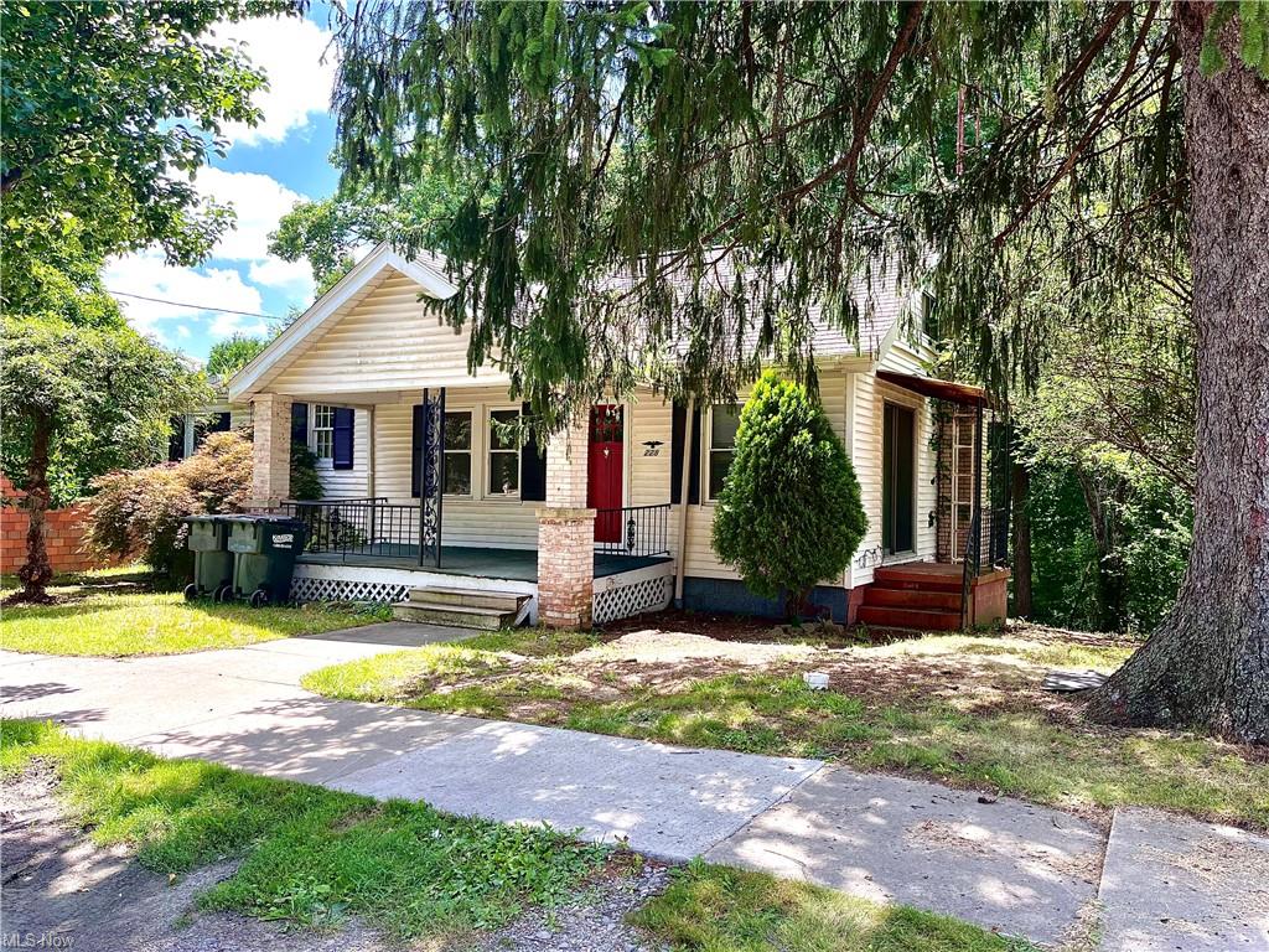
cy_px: 476
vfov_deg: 53.1
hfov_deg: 67.3
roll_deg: -0.8
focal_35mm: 26
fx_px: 953
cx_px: 634
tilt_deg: +0.7
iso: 50
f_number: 1.6
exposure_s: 1/571
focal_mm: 5.1
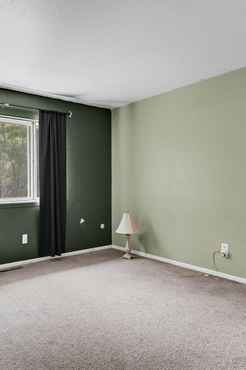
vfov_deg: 69.4
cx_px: 74
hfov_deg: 48.3
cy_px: 185
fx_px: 267
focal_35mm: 26
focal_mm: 17
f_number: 8
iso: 5000
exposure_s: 1/20
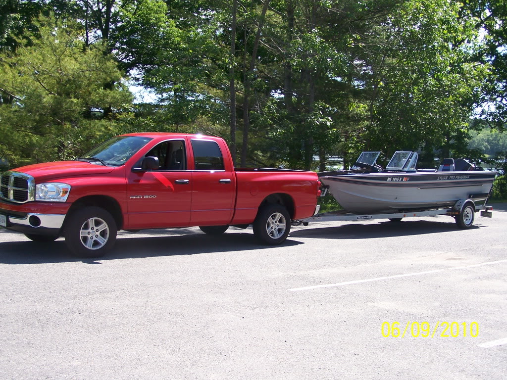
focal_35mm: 48
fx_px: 703
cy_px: 190
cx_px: 254
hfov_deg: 39.7
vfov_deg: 30.3
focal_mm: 8
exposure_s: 1/500
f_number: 3
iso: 80
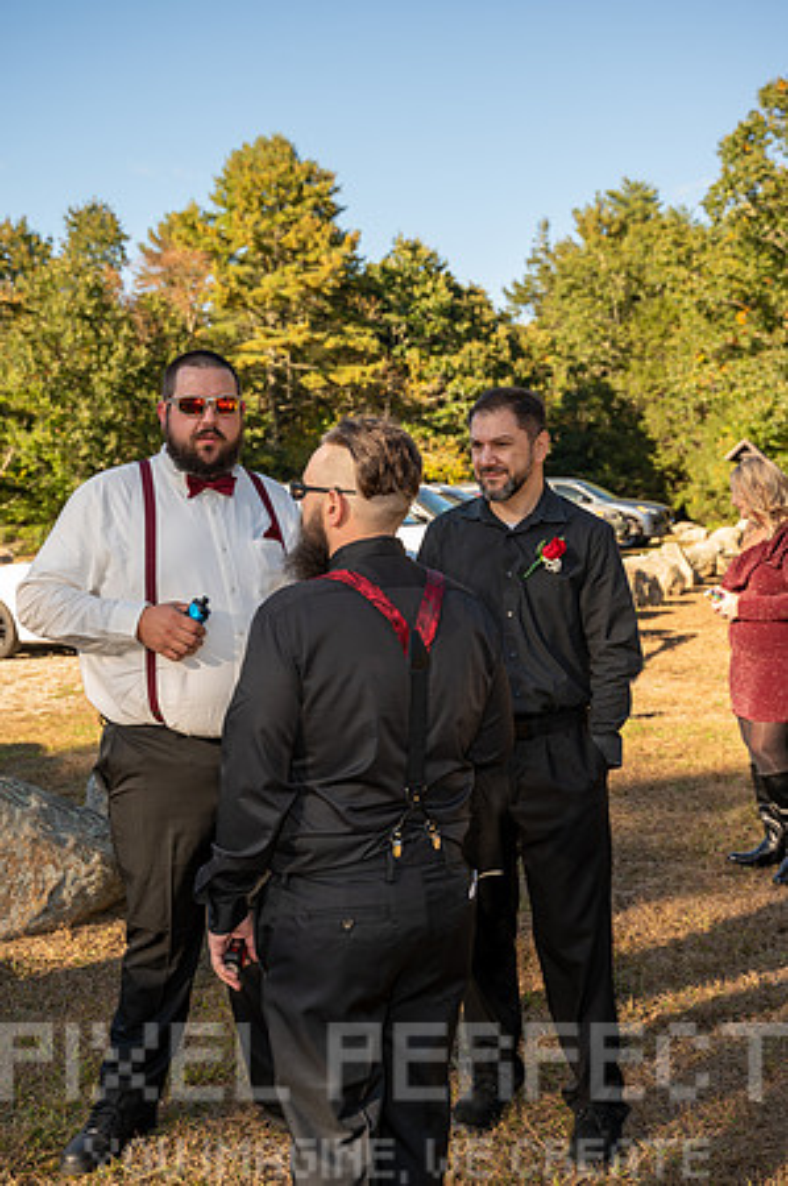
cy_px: 593
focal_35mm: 43
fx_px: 1415
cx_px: 394
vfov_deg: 45.5
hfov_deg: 31.1
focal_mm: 43
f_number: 4.5
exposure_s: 1/200
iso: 100
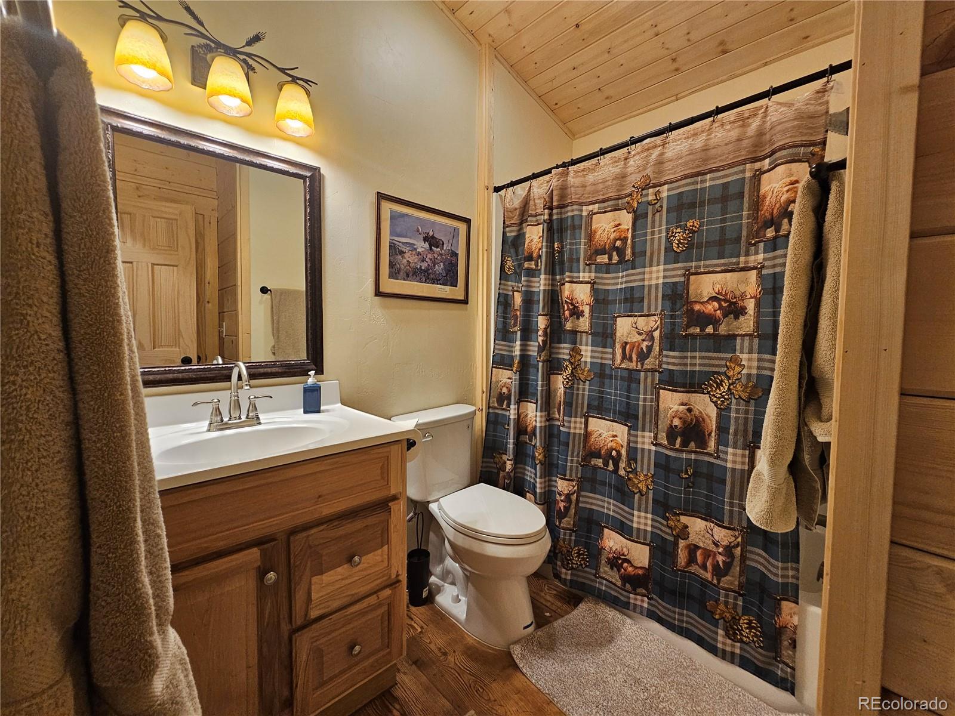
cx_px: 478
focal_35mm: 13
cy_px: 358
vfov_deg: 89.9
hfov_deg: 106.2
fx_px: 359
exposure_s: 1/60
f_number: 2.2
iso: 250
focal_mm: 2.2
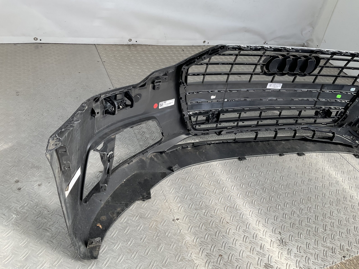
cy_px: 134
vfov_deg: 48.2
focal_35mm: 29
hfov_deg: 61.7
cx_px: 180
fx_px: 301
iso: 16
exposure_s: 1/248
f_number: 1.8
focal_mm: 3
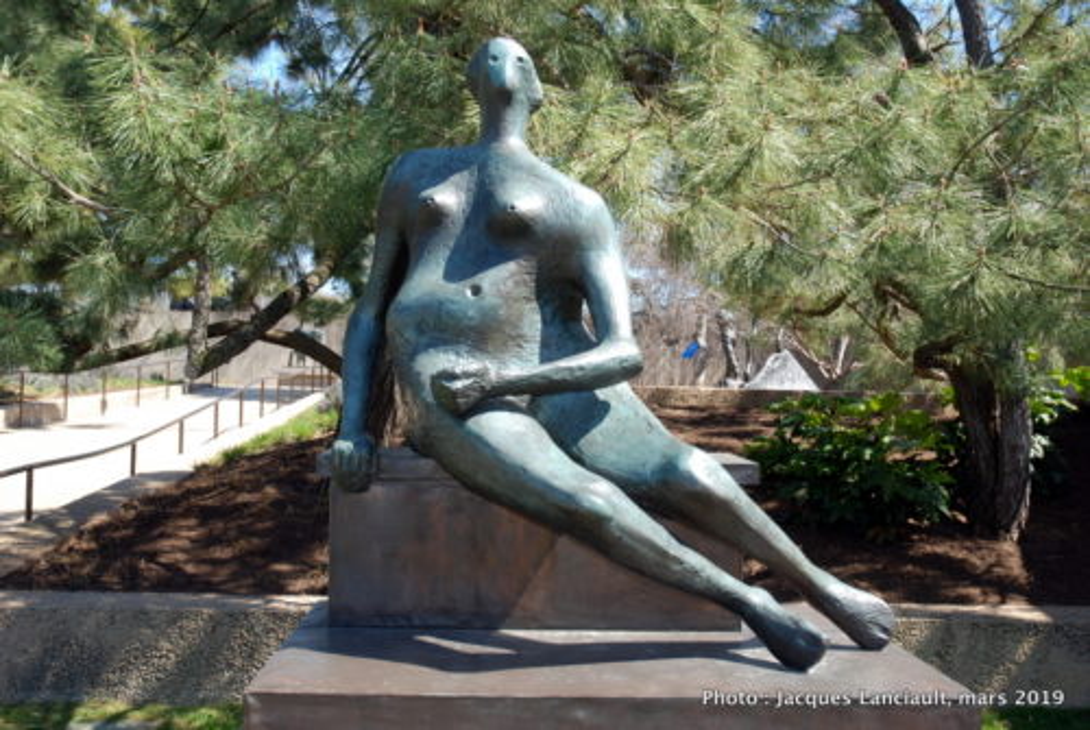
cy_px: 365
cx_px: 545
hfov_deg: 47.9
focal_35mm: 40
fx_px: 1228
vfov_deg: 33.1
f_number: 7.1
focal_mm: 27
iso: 100
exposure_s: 1/80
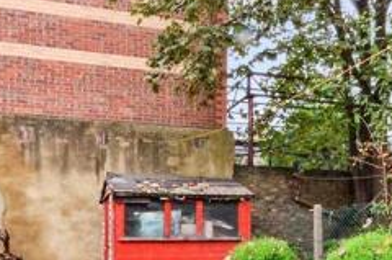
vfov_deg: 31.3
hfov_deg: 47.5
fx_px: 446
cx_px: 196
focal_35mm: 41
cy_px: 224
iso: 400
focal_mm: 10
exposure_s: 1/8
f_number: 22
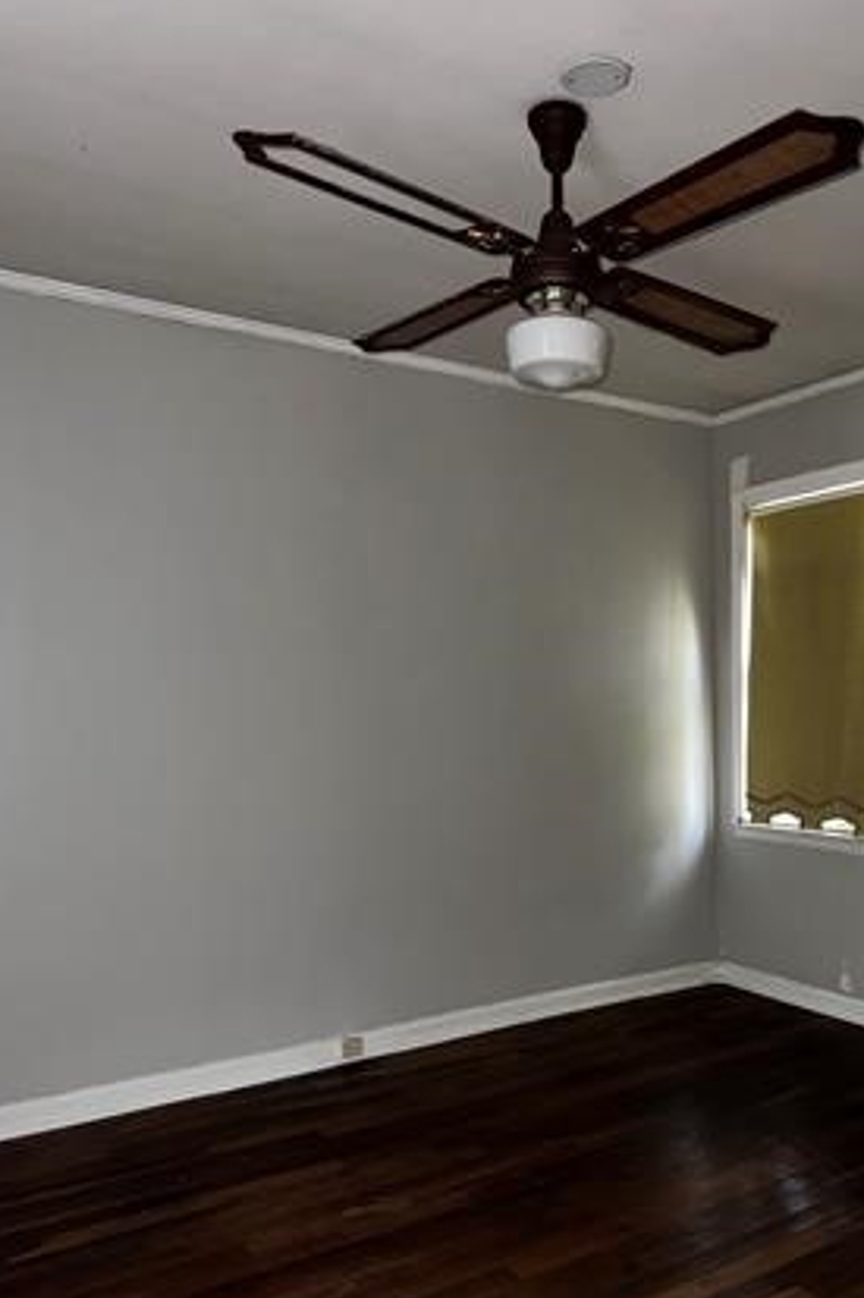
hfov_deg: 44.6
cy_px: 729
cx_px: 531
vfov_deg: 63.5
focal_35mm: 29
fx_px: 1045
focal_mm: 6.76
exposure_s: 1/11
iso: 125
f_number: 1.78
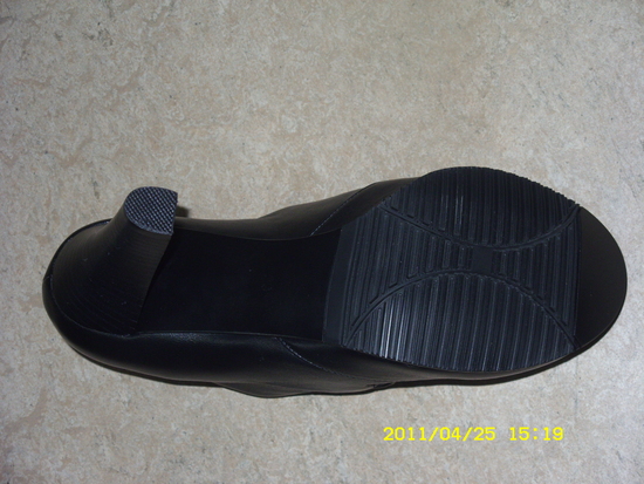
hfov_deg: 20.0
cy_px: 242
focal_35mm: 98
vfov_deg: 15.1
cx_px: 322
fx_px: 1824
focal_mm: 16.4
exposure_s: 1/148
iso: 200
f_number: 3.5
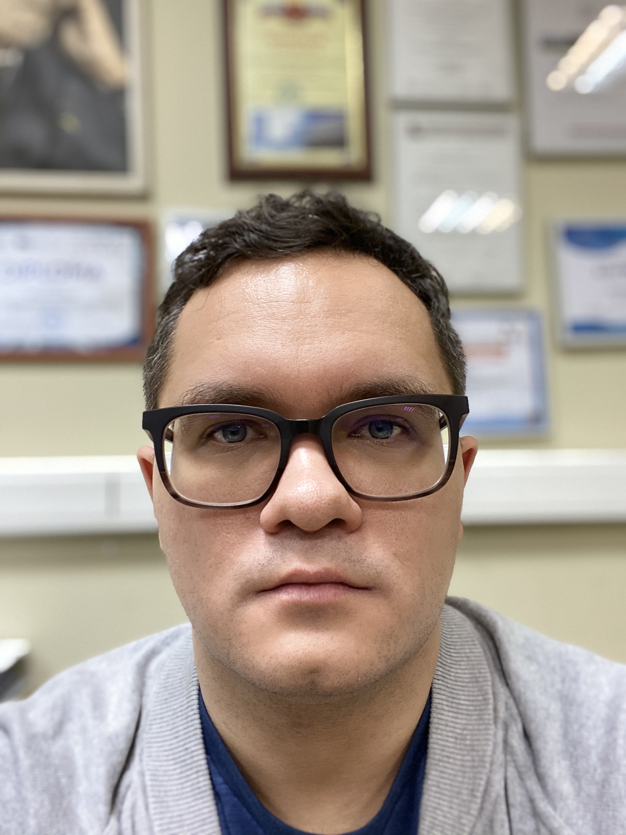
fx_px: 723
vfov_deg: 60.0
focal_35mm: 30
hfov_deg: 46.8
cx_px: 313
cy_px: 418
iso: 250
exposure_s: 1/50
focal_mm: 2.71
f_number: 2.2
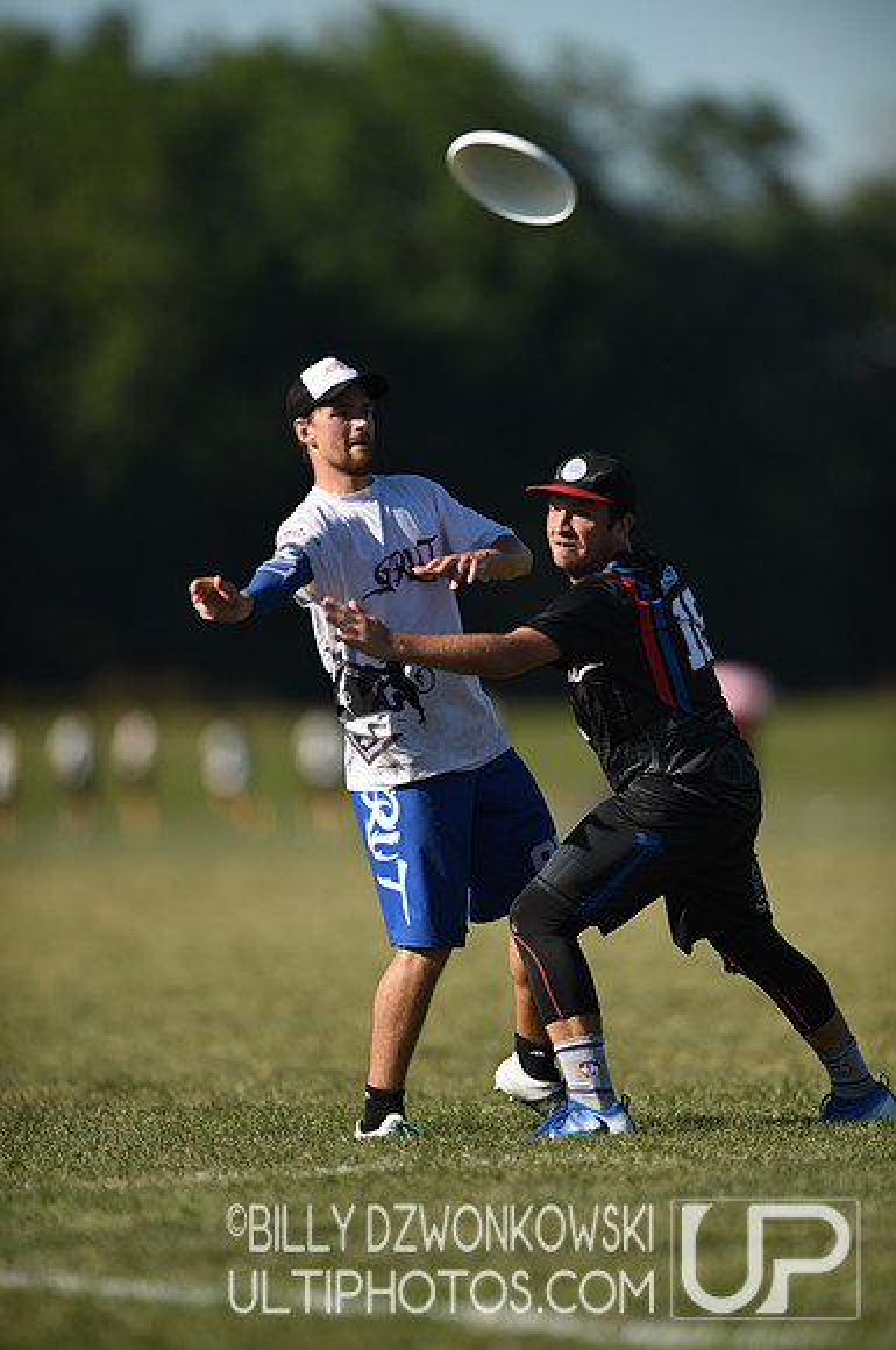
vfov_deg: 5.2
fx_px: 14977
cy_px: 675
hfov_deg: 3.4
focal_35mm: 400
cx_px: 448
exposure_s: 1/2000
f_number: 3.5
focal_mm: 400
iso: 100
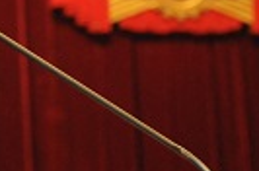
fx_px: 4464
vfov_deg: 2.2
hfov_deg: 3.3
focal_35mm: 622
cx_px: -142
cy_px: -89
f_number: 5.6
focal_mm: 92
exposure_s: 1/60
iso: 2000
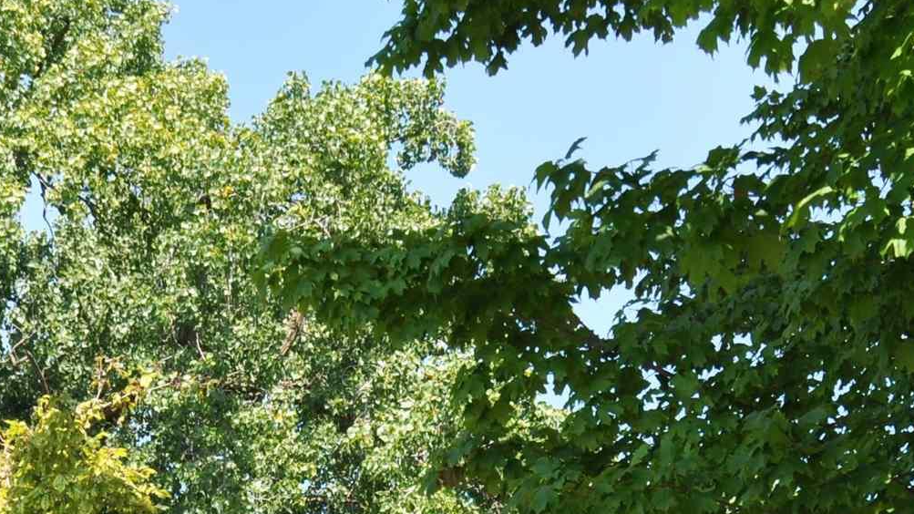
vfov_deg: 9.4
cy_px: 751
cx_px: 210
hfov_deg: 17.0
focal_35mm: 125
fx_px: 3029
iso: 200
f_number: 8
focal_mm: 26
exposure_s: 1/250
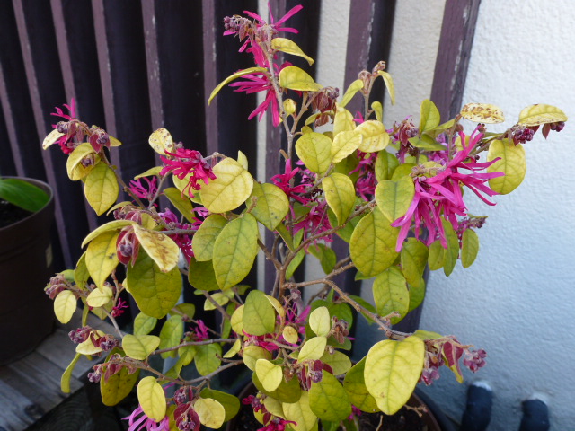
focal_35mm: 24
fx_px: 399
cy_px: 216
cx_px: 288
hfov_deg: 71.6
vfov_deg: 56.8
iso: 100
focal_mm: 4.3
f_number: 3.3
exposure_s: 1/80
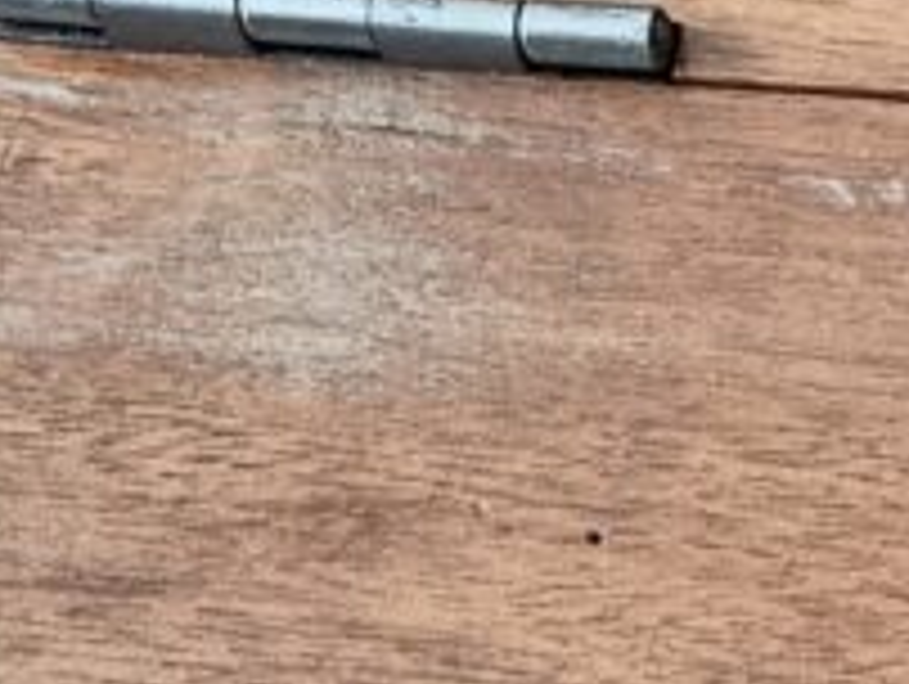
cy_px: 1010
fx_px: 3365
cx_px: 1926
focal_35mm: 128
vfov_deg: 11.2
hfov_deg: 13.0
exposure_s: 1/25
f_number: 2
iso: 640
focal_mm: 5.9
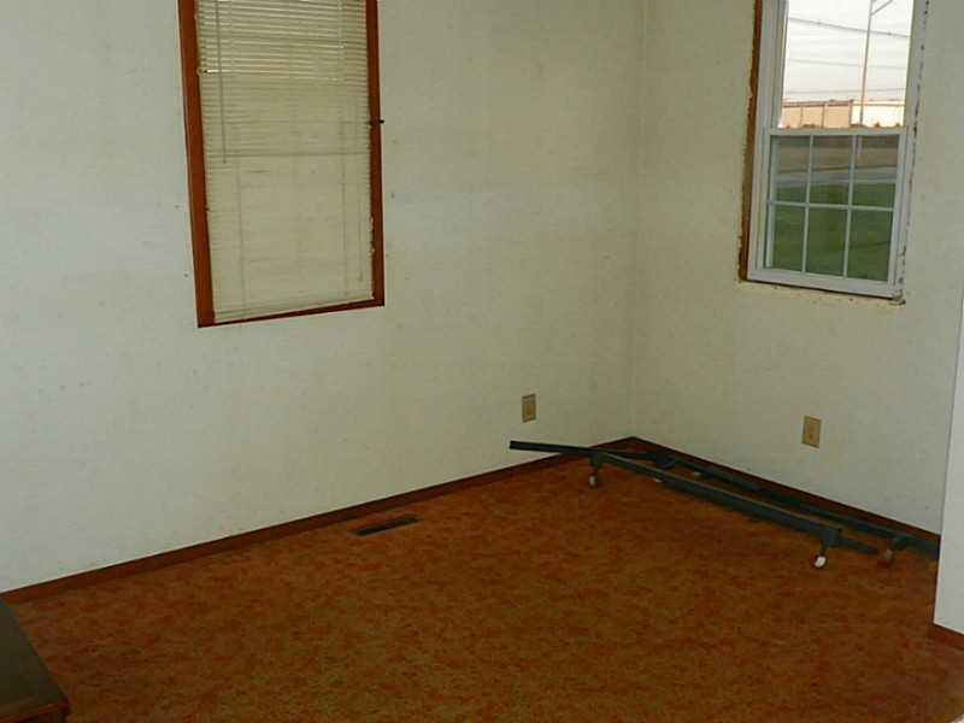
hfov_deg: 50.1
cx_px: 482
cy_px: 362
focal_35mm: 37
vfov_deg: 38.7
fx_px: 1030
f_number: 3.2
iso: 200
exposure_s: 1/160
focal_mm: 6.6
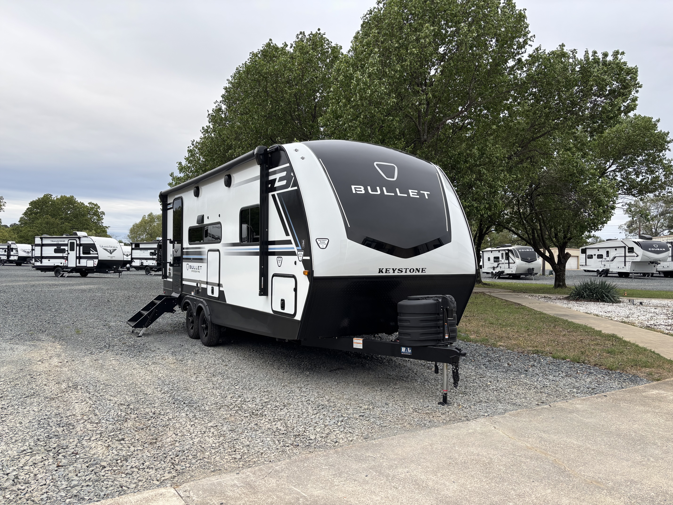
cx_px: 336
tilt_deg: +0.8
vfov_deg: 53.1
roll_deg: -1.4
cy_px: 252
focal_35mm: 26
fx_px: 505
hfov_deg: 67.3
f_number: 1.6
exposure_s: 1/707
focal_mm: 5.96
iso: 50
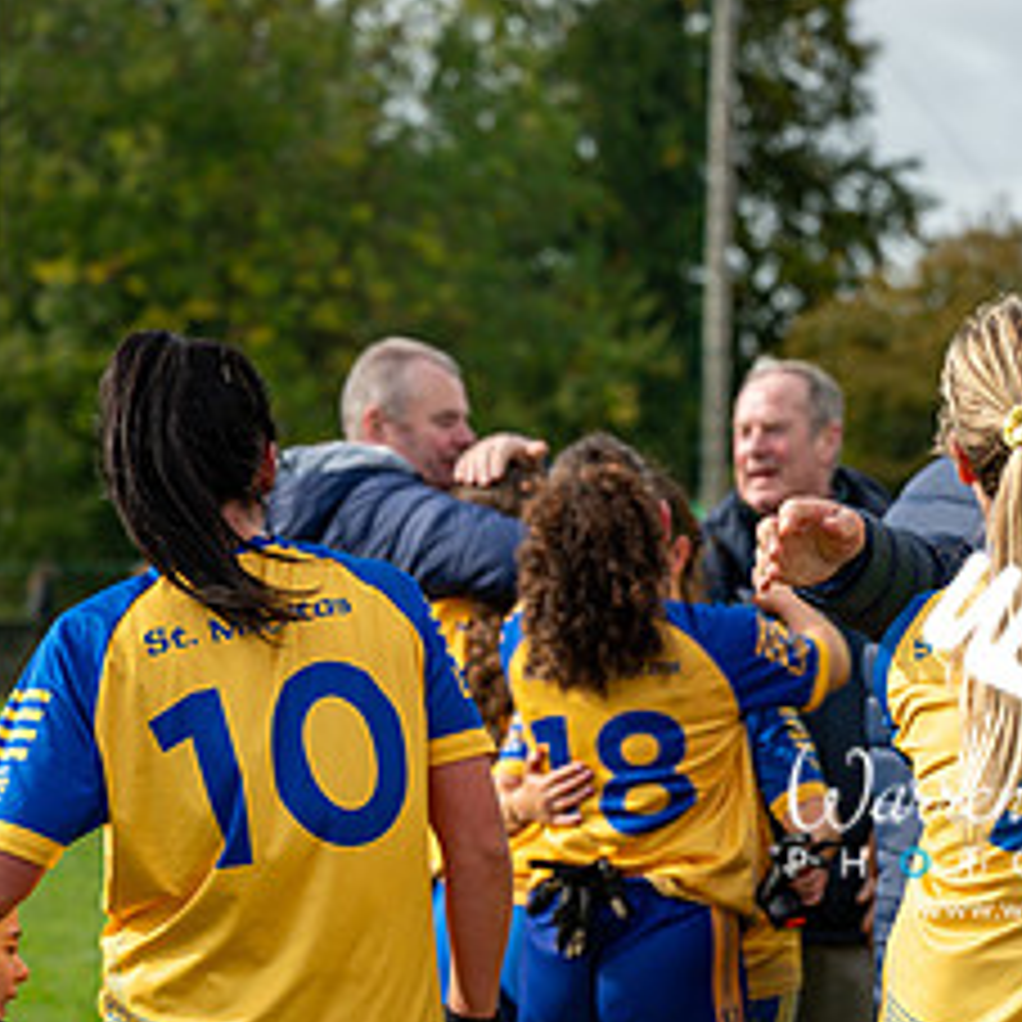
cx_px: 1081
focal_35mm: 152
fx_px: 5077
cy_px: 723
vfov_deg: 11.5
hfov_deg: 11.4
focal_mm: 70
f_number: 4
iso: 100
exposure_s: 1/800
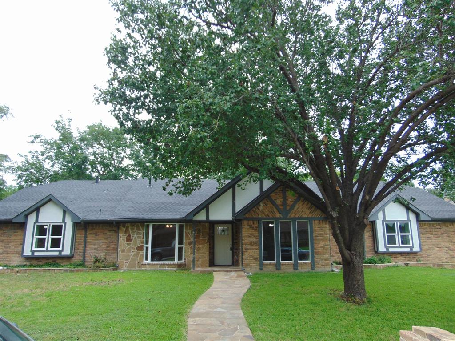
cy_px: 170
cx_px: 228
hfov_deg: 69.4
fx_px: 329
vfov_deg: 54.9
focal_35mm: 25
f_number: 3
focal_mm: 4.5
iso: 80
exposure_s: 1/320
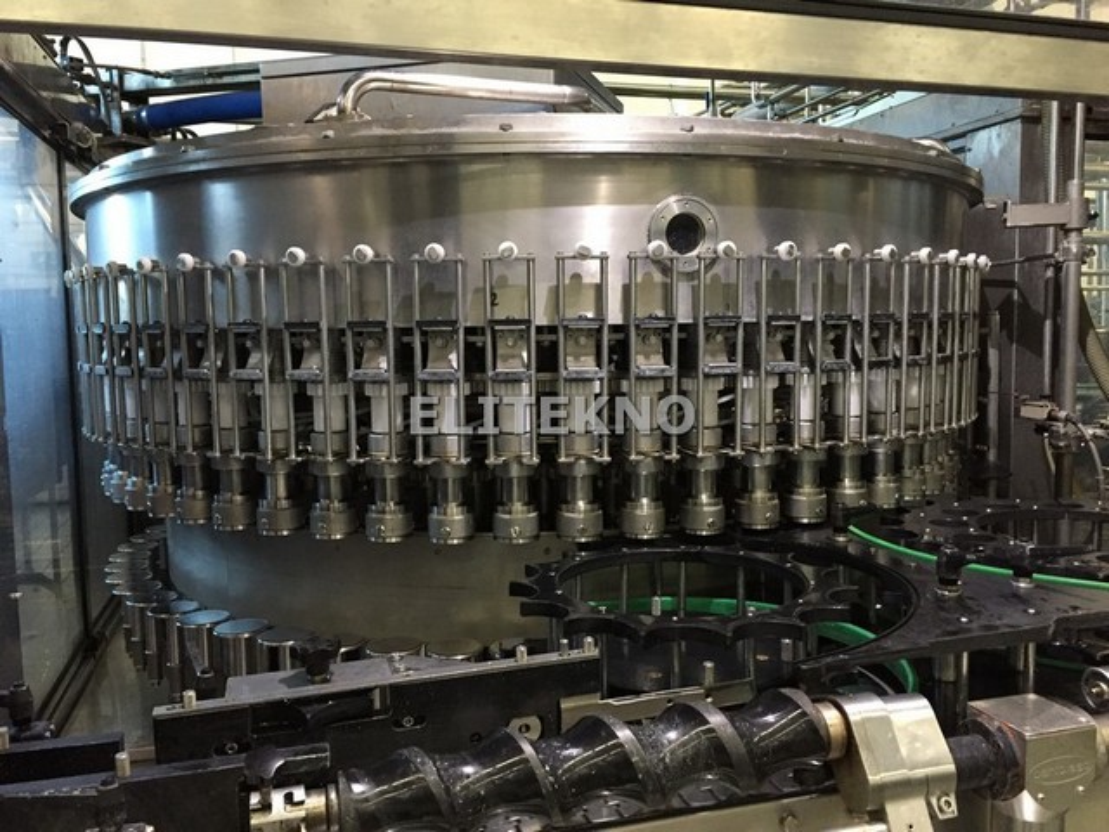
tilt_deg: -5.6
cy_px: 416
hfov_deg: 61.7
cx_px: 554
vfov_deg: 48.2
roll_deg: +0.1
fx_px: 929
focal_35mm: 29
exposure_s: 1/25
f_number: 2.2
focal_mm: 4.15
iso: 250
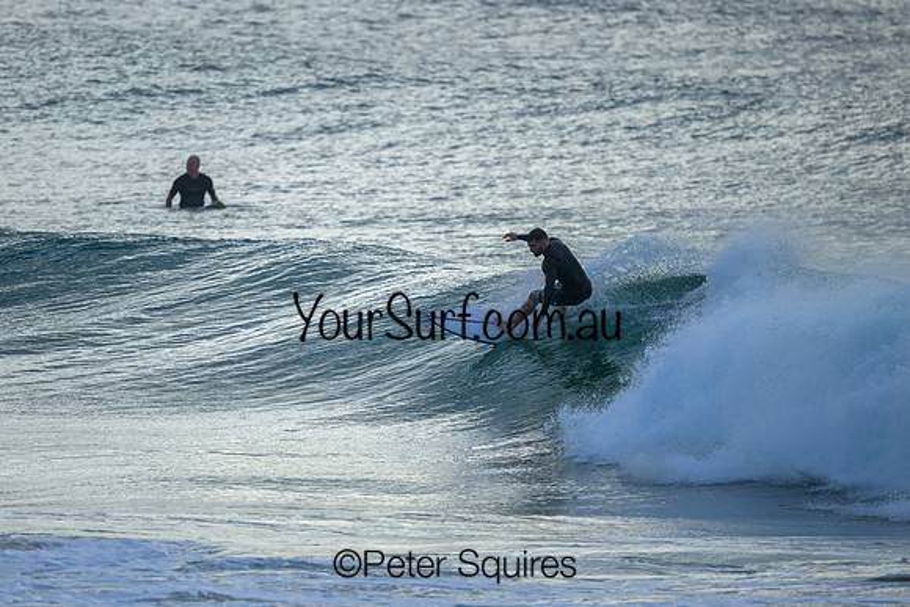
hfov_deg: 2.6
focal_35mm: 800
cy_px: 304
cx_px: 455
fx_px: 20226
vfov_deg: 1.7
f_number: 6.3
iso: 450
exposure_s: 1/2500
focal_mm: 800
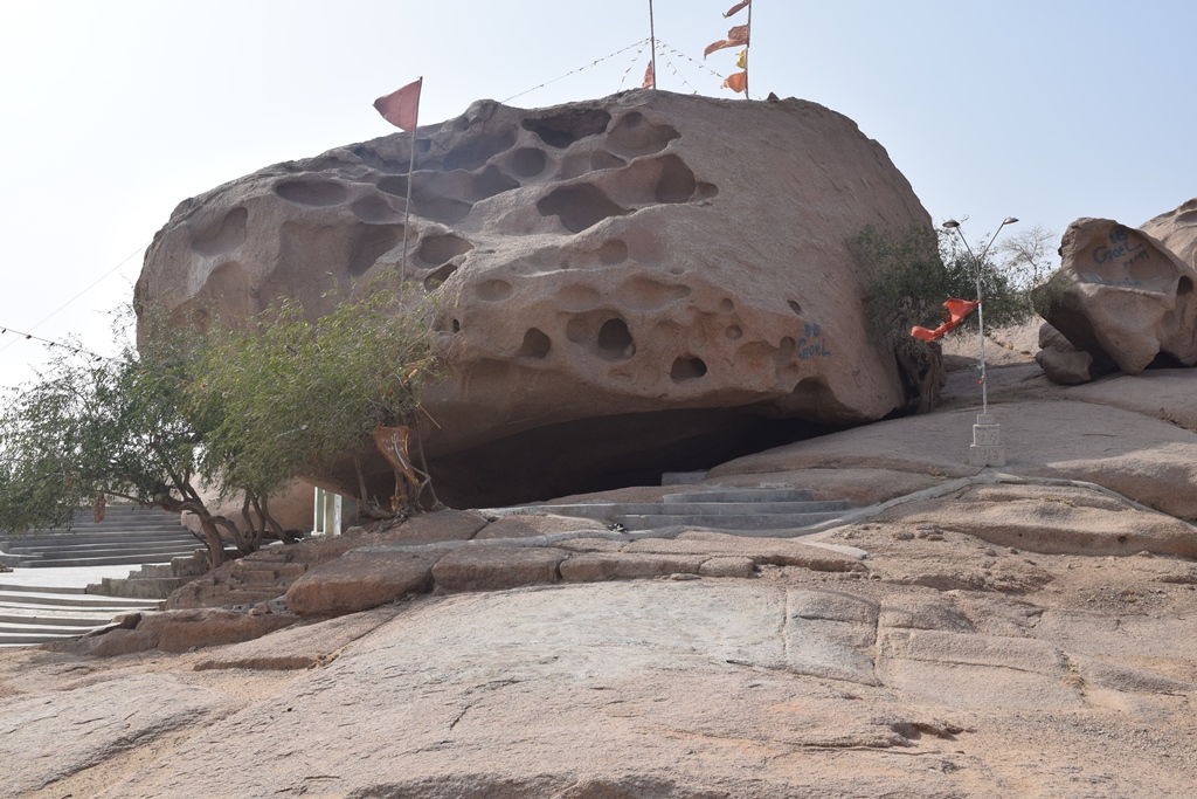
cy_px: 400
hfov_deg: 57.2
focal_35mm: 33
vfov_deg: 40.0
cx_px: 598
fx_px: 1097
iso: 200
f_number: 11
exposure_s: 1/500
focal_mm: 22
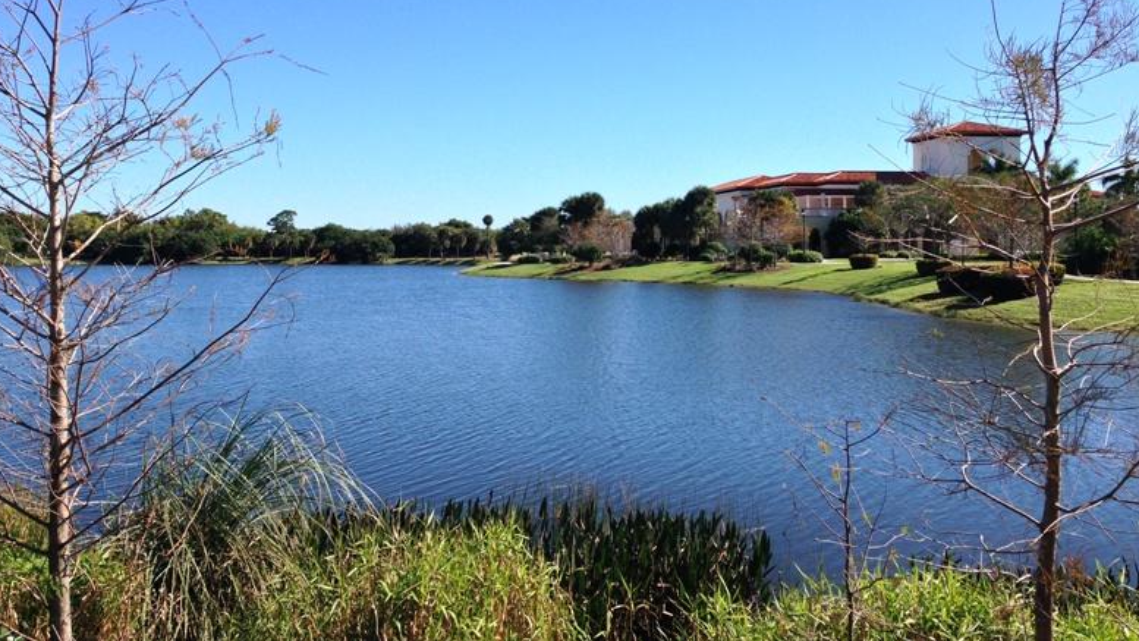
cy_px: 208
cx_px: 579
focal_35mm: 37
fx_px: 1117
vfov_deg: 31.7
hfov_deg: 54.0
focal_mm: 4.12
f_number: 2.4
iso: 50
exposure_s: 1/1550
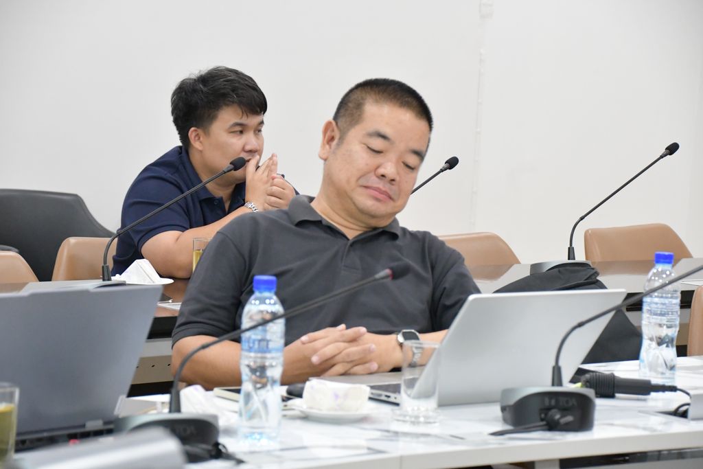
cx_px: 352
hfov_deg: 17.1
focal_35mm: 120
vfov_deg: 11.4
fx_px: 2344
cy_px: 234
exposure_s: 1/125
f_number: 5.3
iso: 6400
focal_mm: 80
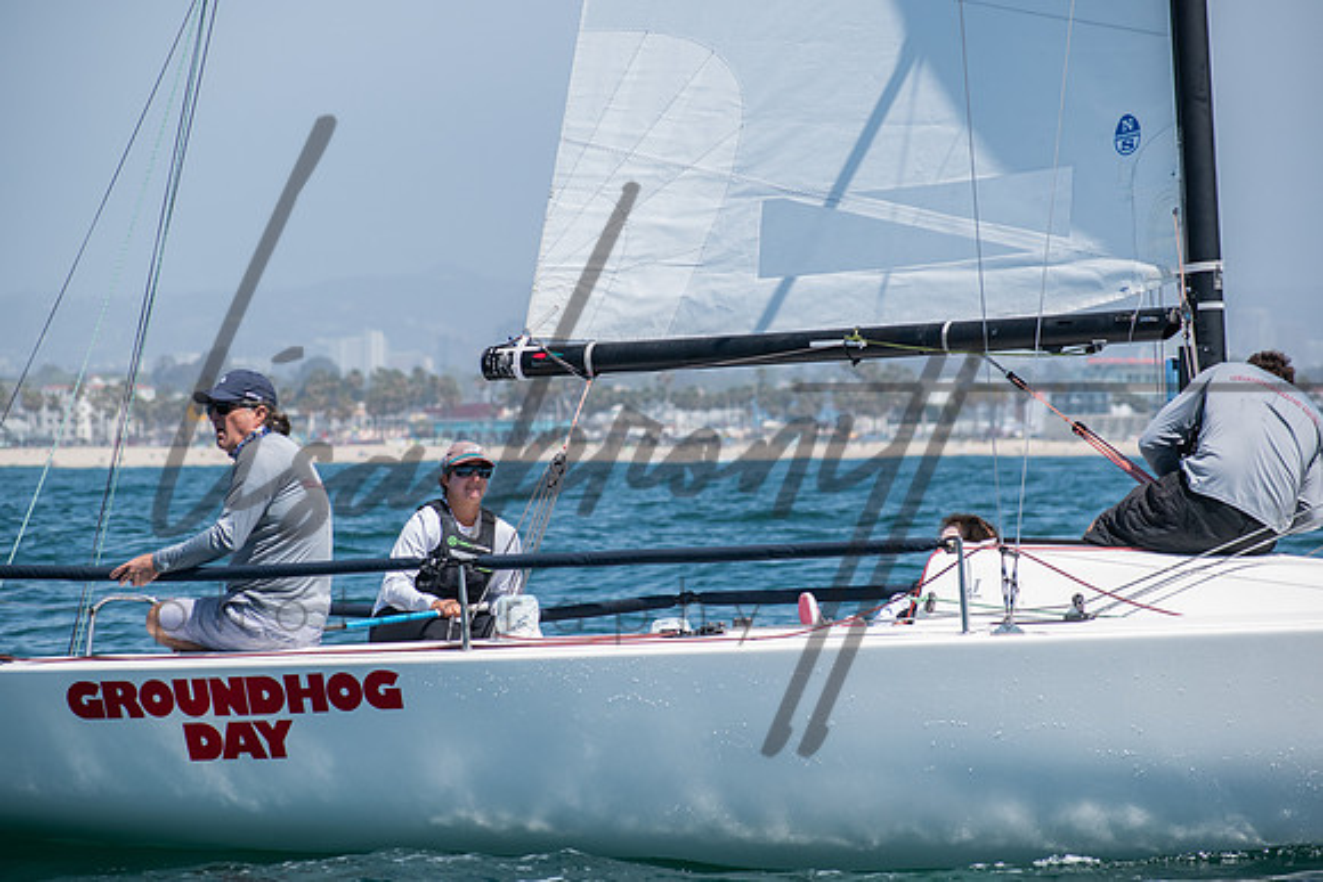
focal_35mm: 208
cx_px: 637
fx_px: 7639
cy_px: 440
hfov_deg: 9.9
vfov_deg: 6.6
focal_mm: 130
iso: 200
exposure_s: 1/1000
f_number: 6.3
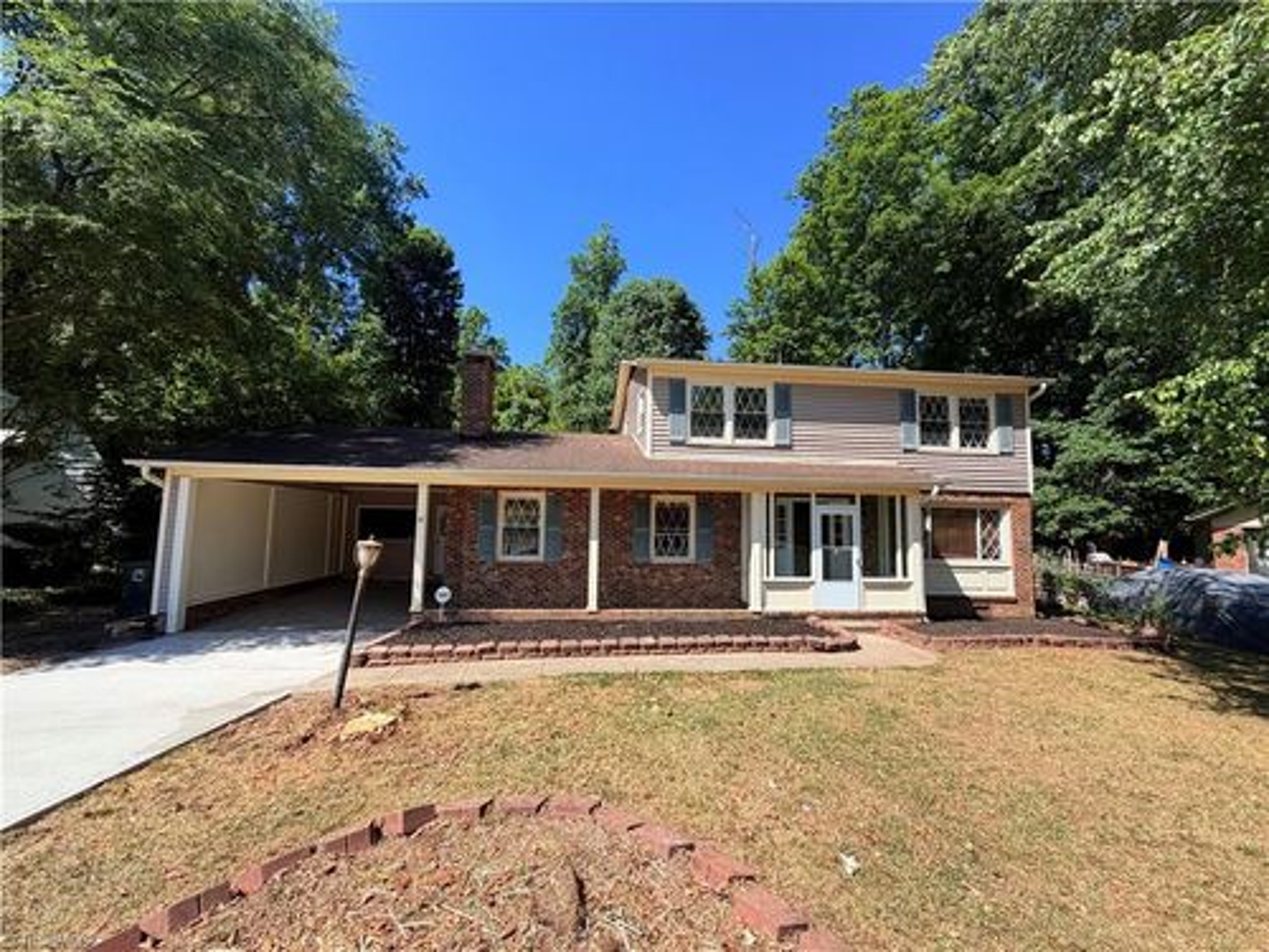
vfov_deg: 85.7
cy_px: 476
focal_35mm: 14
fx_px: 513
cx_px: 634
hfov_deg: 102.1
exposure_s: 1/770
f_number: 2.2
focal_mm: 2.22
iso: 32
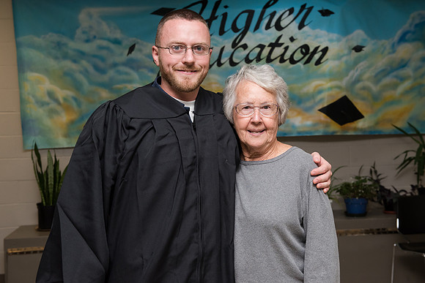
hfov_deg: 39.6
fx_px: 590
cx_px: 212
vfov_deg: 27.0
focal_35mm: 50
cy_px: 142
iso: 1250
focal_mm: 50
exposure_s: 1/160
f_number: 7.1
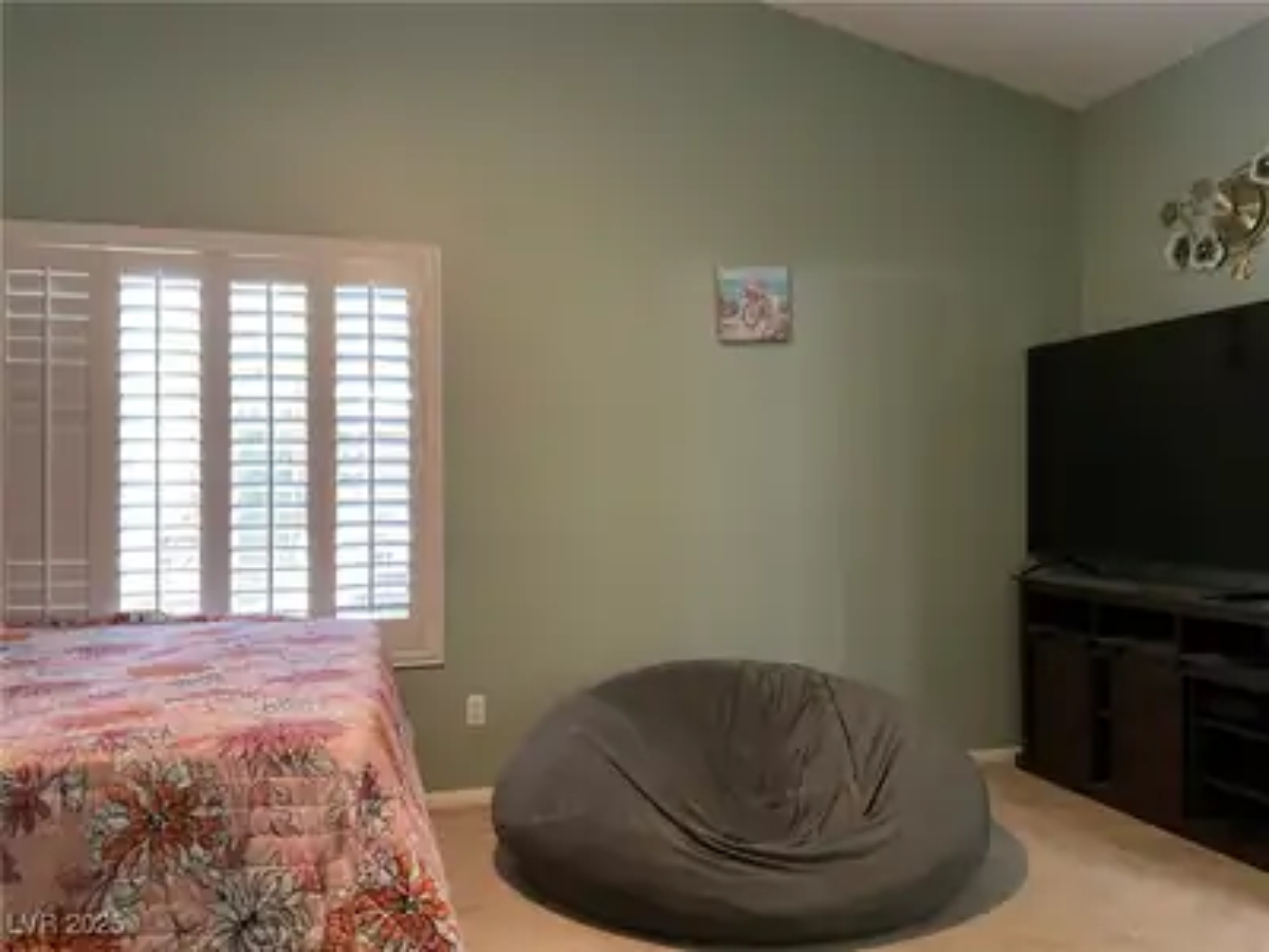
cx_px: 634
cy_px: 476
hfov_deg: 61.7
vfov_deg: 48.2
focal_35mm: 29
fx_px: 1063
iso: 250
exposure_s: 1/40
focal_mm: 3
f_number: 1.8
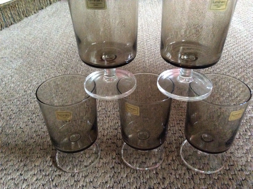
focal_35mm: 32
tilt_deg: -35.8
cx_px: 126
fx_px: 234
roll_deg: +2.5
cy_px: 94
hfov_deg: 56.9
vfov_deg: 44.1
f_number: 2.4
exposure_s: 1/17
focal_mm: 3.3
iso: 640
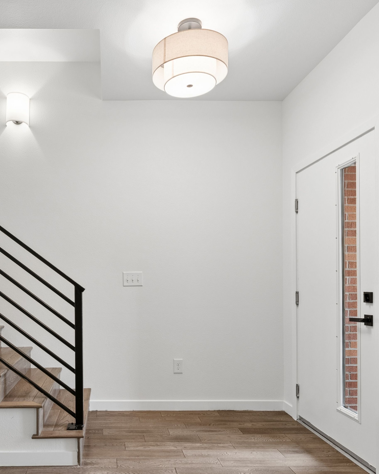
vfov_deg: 61.7
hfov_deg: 50.0
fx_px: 393
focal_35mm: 28
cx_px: 108
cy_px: 284
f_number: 9
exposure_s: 1/20
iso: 640
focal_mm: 16
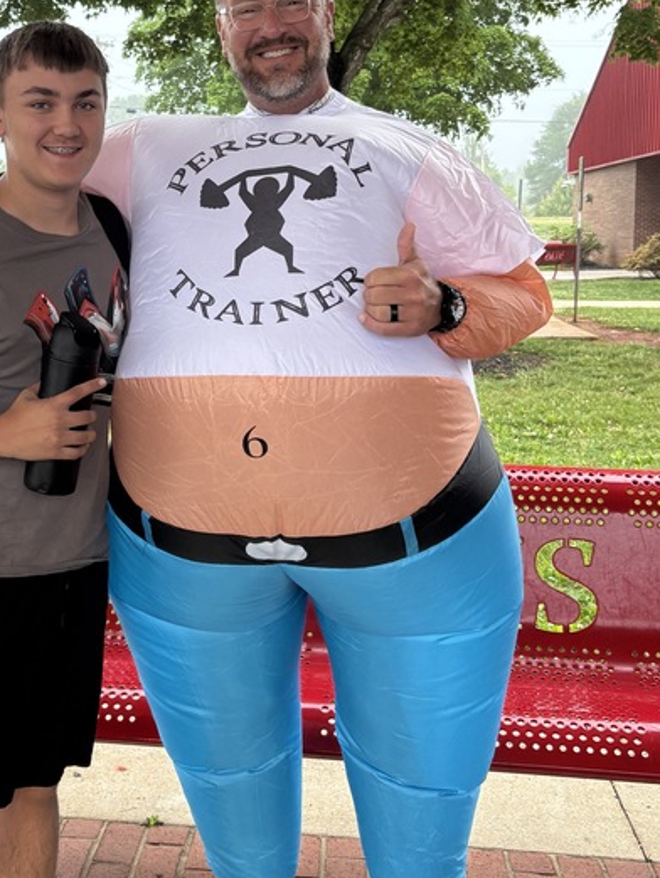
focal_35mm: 51
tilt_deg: -4.7
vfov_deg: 37.2
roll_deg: -2.4
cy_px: 328
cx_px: 150
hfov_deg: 28.1
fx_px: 1295
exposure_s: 1/60
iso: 100
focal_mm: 5.96
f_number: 1.6
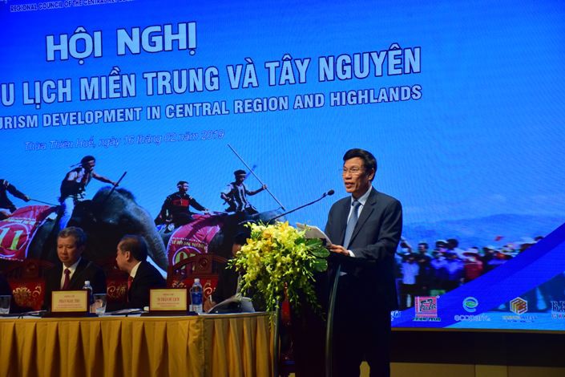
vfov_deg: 13.0
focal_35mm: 105
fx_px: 1648
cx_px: 282
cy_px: 188
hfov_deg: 19.5
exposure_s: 1/250
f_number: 5
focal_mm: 70
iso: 1000
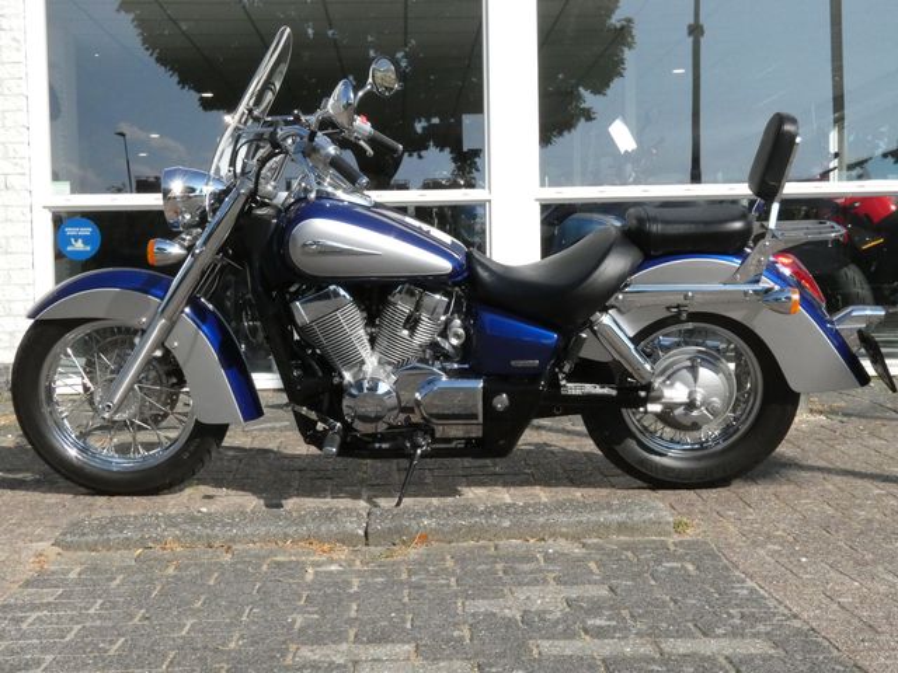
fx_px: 1297
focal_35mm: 50
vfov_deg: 29.1
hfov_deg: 38.2
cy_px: 336
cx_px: 449
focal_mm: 9
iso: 800
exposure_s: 1/1300
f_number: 8
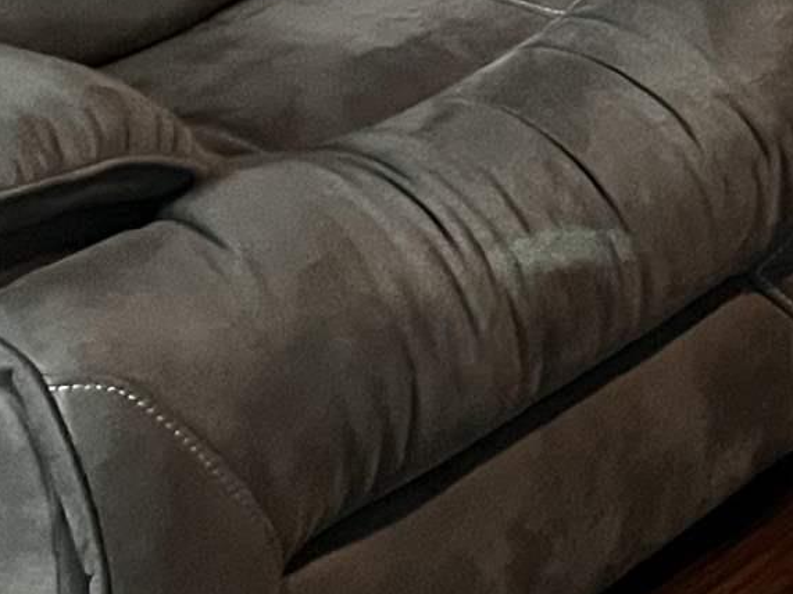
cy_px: -859
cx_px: 1485
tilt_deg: -10.4
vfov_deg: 9.4
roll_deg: +3.0
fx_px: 3207
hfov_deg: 12.7
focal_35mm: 140
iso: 500
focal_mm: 5.1
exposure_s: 1/30
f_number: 1.6
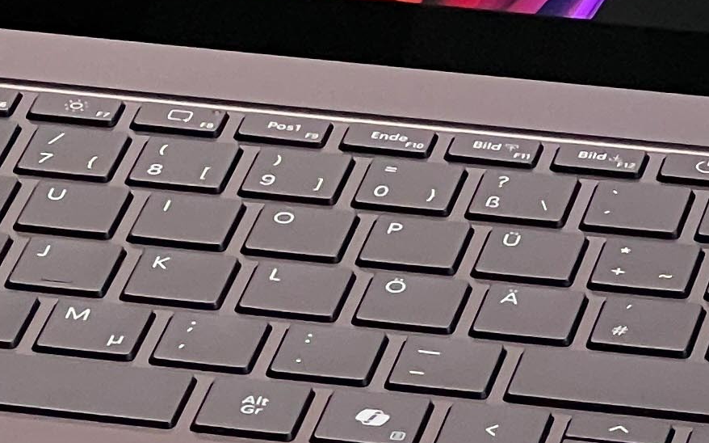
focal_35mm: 375
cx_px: 84
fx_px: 7243
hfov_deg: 5.6
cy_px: -134
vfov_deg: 3.5
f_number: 2.8
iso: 200
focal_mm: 9
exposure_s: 1/89
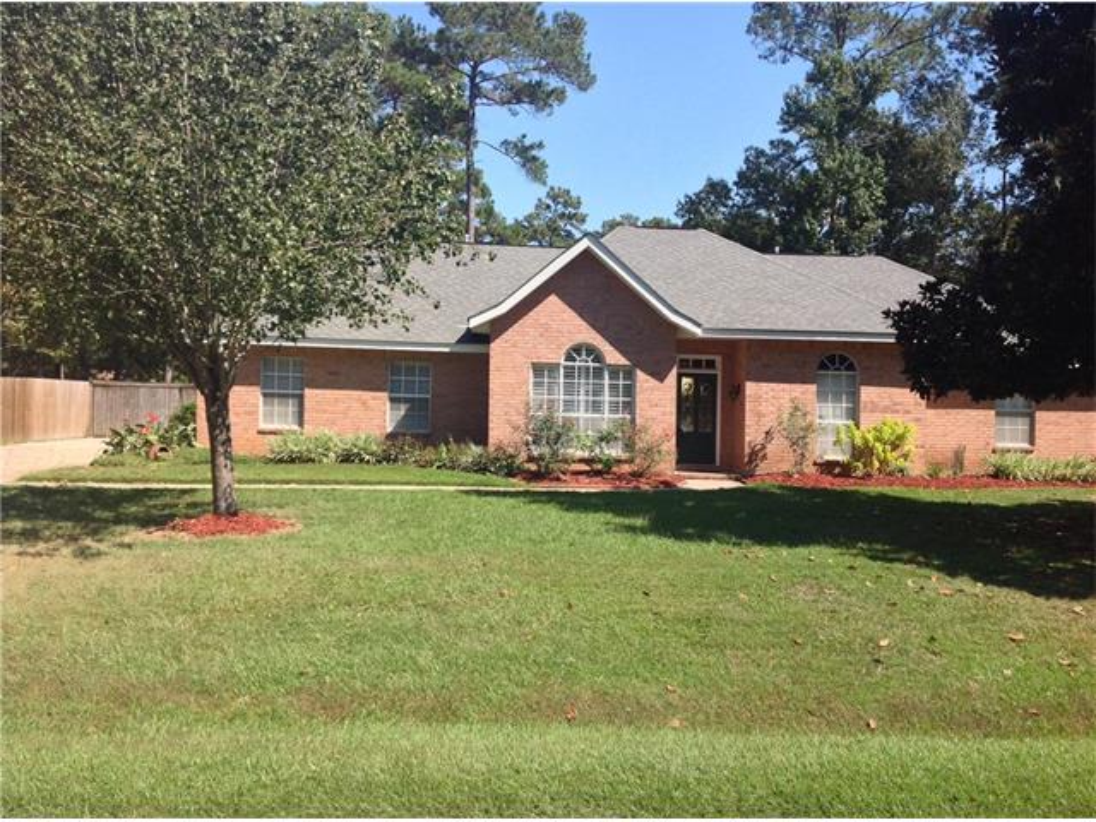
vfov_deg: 40.7
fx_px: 1108
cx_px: 548
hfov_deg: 52.6
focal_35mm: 35
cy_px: 411
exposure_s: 1/1163
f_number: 2.4
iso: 50
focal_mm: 4.28
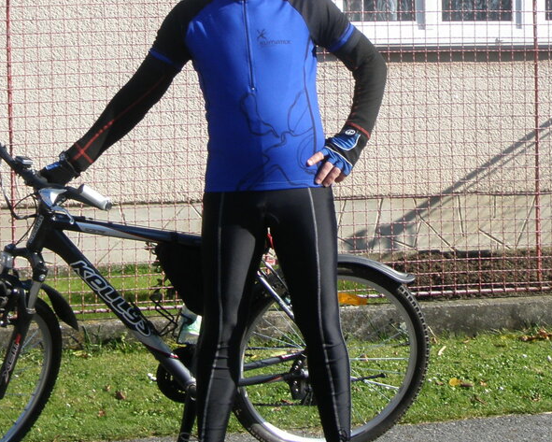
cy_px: 129
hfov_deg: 19.0
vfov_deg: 15.2
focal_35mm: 101
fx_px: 1650
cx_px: 271
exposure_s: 1/250
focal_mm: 9.1
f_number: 4
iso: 50
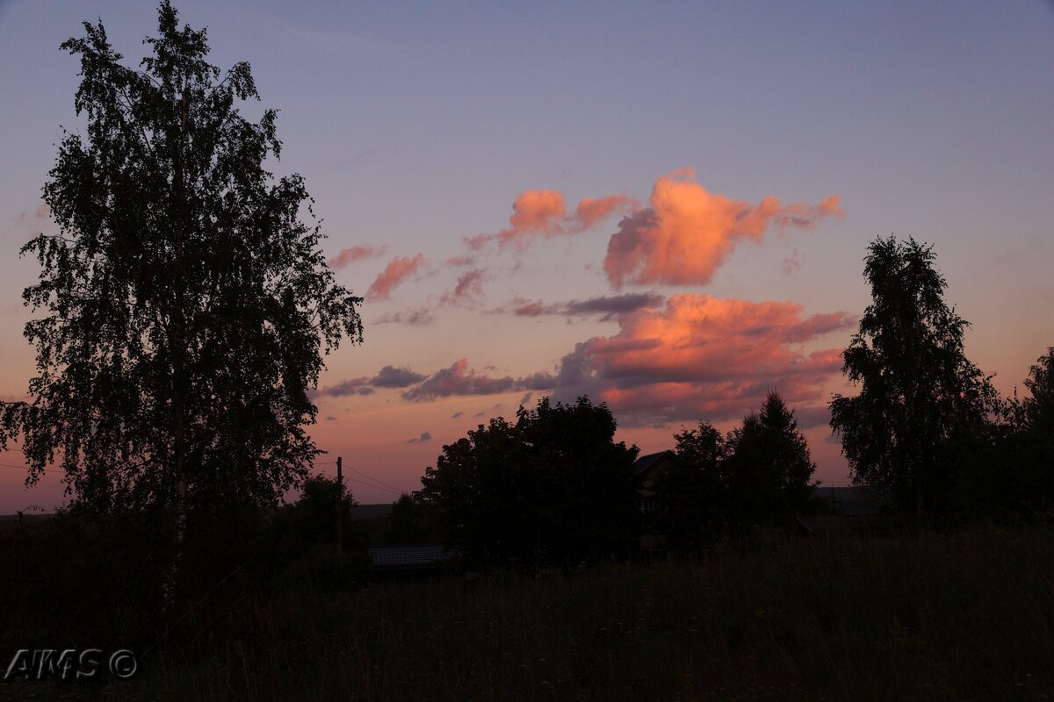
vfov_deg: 31.9
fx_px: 1230
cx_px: 527
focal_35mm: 42
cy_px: 351
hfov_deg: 46.4
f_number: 10
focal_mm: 28
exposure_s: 1/60
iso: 100
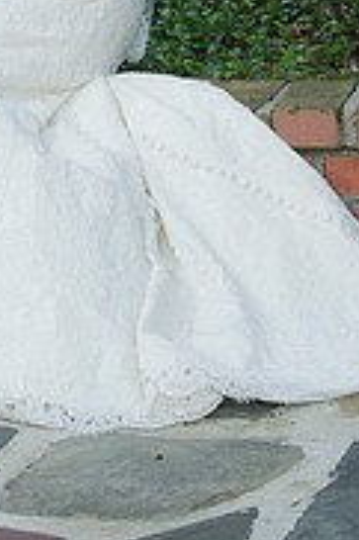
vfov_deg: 9.6
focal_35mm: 213
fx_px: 3192
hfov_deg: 6.4
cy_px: -62
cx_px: 70
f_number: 5
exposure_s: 1/80
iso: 400
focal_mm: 86
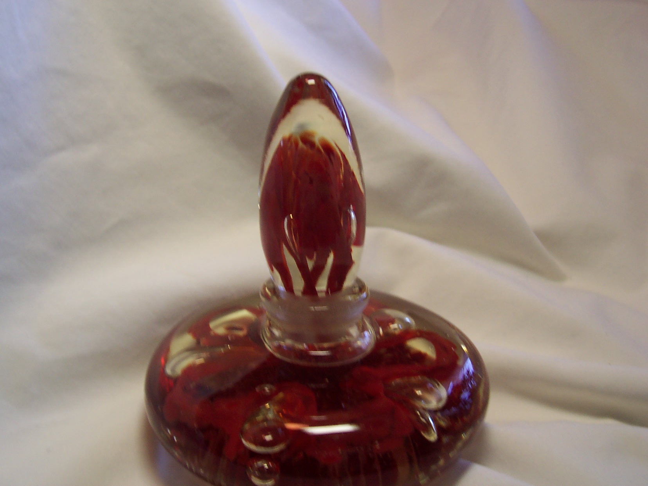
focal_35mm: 37
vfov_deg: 38.7
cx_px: 324
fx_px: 693
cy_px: 243
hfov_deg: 50.1
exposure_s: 1/45
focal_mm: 5.6
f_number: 2.8
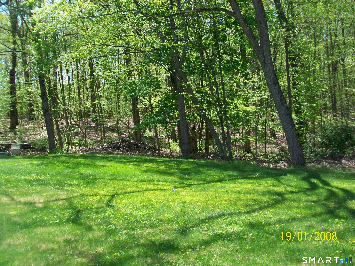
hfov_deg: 51.4
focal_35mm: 36
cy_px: 133
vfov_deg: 39.7
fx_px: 369
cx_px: 178
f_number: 2.7
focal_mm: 6
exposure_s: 1/400
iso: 64
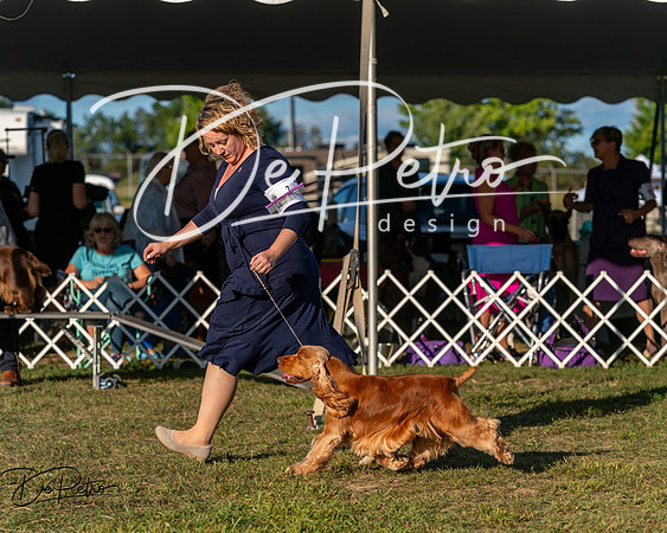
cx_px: 334
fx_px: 2445
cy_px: 266
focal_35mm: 124
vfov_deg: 12.4
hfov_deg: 15.5
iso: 100
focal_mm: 110
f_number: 4.5
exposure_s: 1/1250
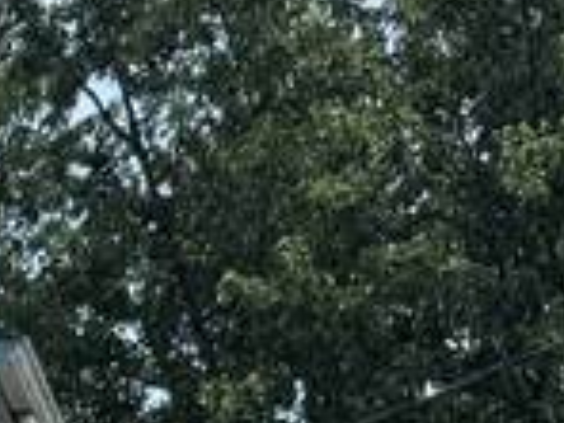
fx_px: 2705
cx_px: -728
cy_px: 915
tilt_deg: +16.5
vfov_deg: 8.4
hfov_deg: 10.5
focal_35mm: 166
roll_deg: -0.6
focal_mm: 6.76
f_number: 1.78
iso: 80
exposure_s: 1/5348
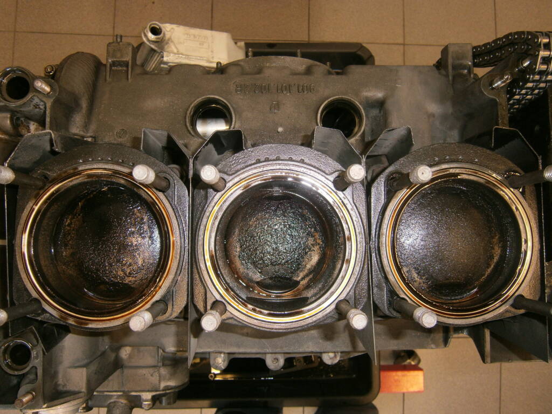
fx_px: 415
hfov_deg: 67.3
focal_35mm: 26
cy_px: 207
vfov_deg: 53.1
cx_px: 276
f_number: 2.8
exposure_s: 1/30
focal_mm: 4.7
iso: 125
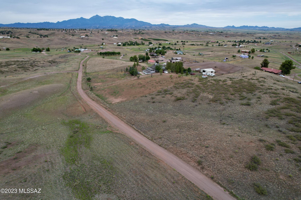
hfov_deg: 78.6
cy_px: 100
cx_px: 150
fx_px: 184
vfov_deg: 57.2
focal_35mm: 22
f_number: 2.8
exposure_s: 1/1250
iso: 120
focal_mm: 8.38
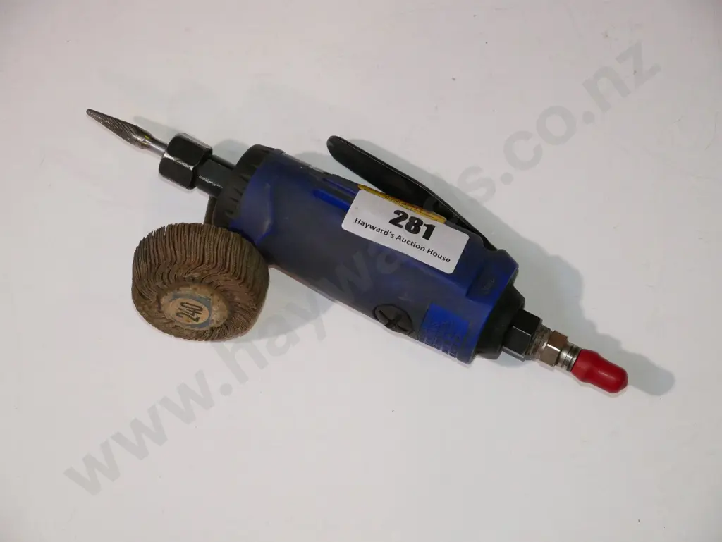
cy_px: 271
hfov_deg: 16.4
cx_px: 361
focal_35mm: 120
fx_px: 2504
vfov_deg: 12.4
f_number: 5.6
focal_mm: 60
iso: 3200
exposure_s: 1/160
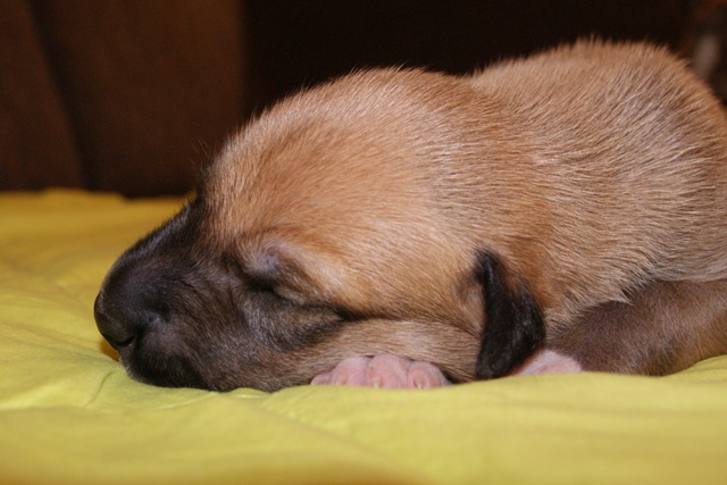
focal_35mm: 45
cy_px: 242
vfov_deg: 29.9
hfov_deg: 43.6
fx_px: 909
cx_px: 364
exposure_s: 1/60
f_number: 8
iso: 400
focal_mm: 30
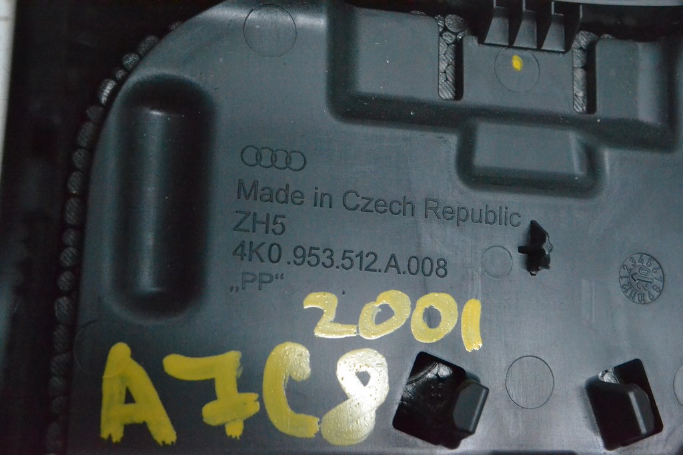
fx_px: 1025
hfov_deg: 36.9
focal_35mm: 54
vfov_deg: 25.1
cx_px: 342
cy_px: 228
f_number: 10
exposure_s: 1/125
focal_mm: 36
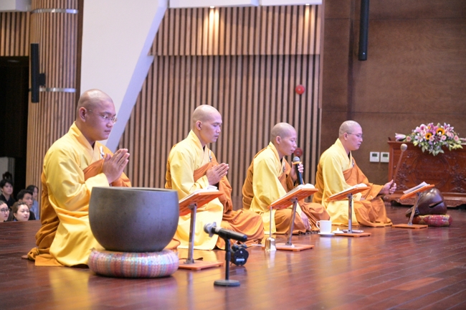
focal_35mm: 85
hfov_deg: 23.9
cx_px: 233
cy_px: 155
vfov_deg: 16.0
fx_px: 1099
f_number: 4
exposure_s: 1/640
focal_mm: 85
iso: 20000
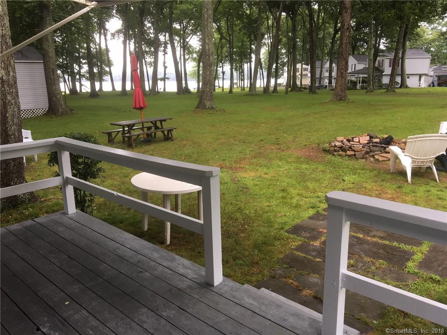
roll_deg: +0.8
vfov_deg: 48.2
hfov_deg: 61.7
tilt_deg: -13.4
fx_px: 374
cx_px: 224
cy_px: 168
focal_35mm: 29
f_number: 2.2
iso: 32
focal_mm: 4.15
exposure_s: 1/60
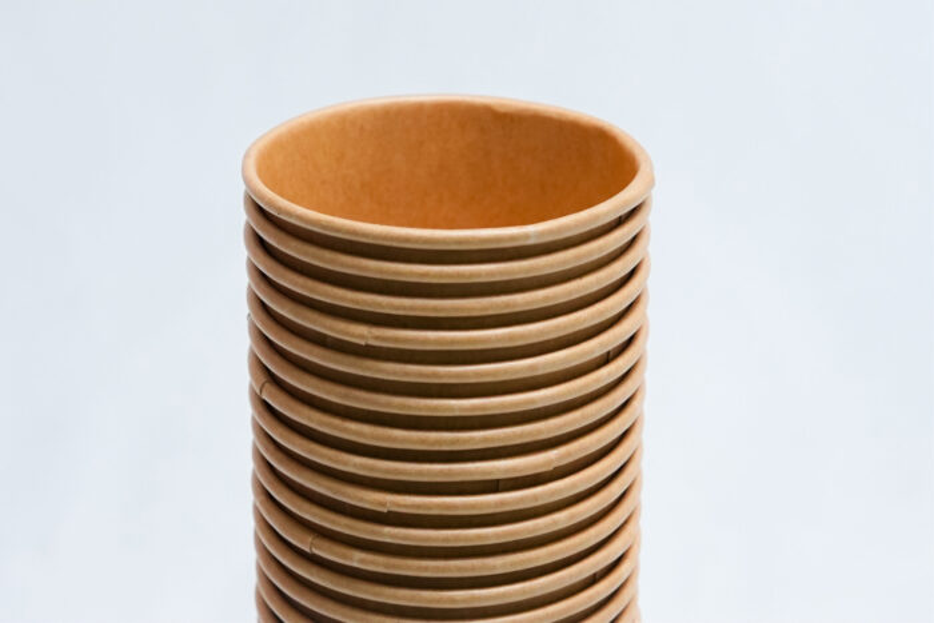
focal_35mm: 105
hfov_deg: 19.5
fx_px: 2725
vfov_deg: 13.0
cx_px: 467
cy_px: 312
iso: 3200
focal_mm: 70
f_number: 11
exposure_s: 1/125
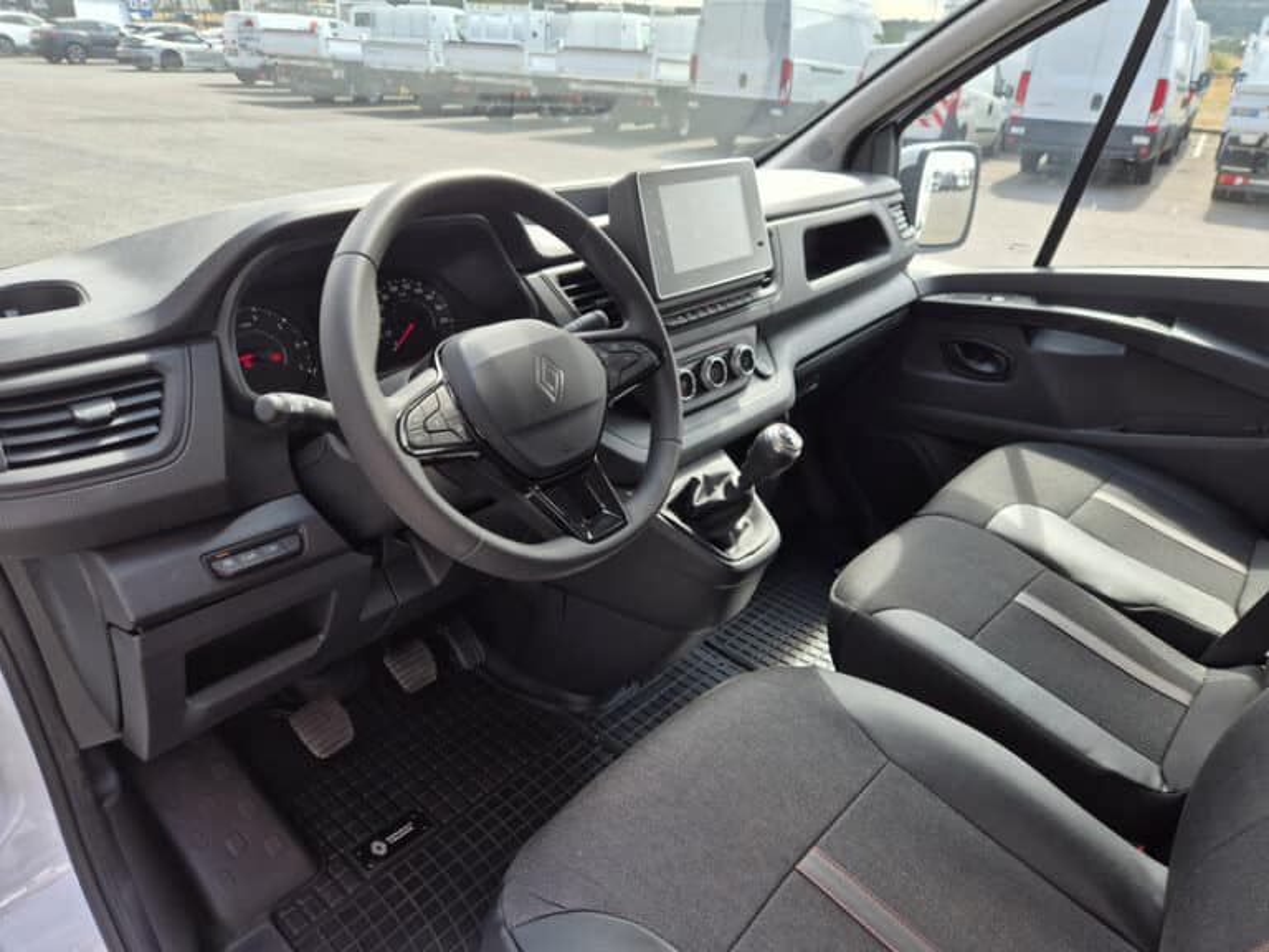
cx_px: 634
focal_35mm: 23
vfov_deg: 58.9
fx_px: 843
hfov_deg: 73.9
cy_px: 476
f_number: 1.8
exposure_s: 1/198
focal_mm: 5.4
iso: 25
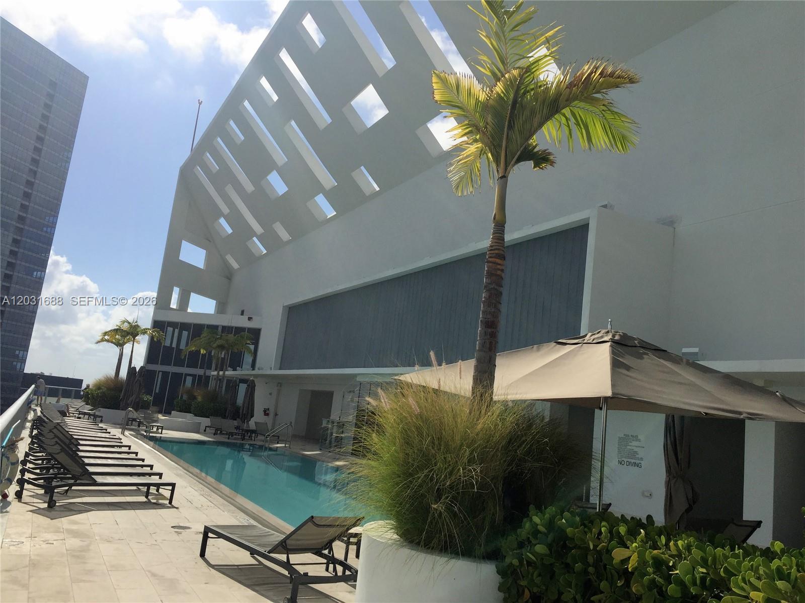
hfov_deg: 61.7
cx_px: 402
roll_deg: -7.2
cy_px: 302
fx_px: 674
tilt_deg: +10.7
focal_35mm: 29
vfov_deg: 48.2
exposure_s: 1/7937
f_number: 2.2
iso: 32
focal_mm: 4.15
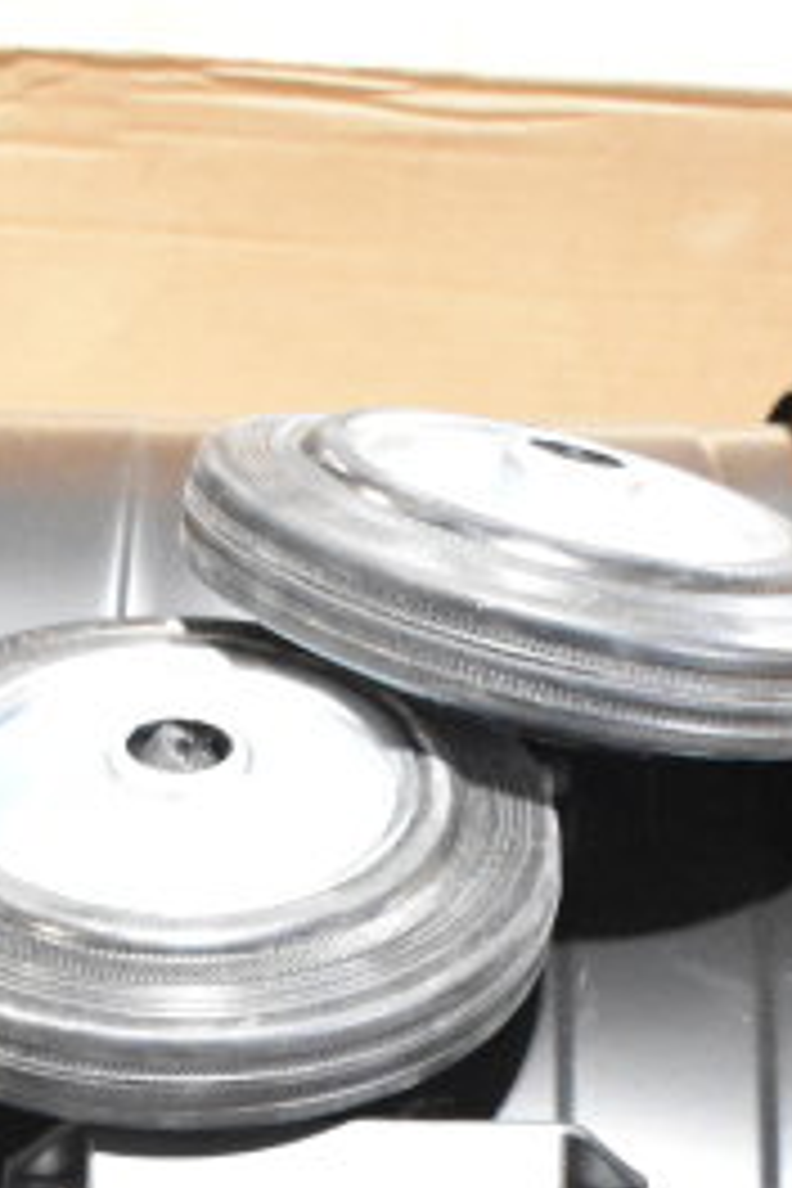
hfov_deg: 9.1
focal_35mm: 151
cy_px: 1789
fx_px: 4974
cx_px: 279
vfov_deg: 12.9
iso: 6400
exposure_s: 1/100
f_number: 5
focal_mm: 29
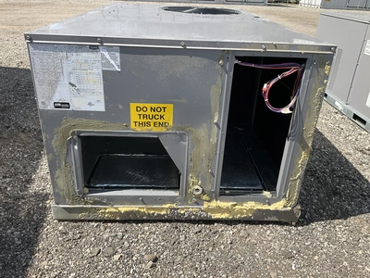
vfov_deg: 48.2
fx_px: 310
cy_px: 139
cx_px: 185
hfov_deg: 61.7
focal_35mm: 29
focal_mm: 3
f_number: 1.8
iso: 25
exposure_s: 1/1250
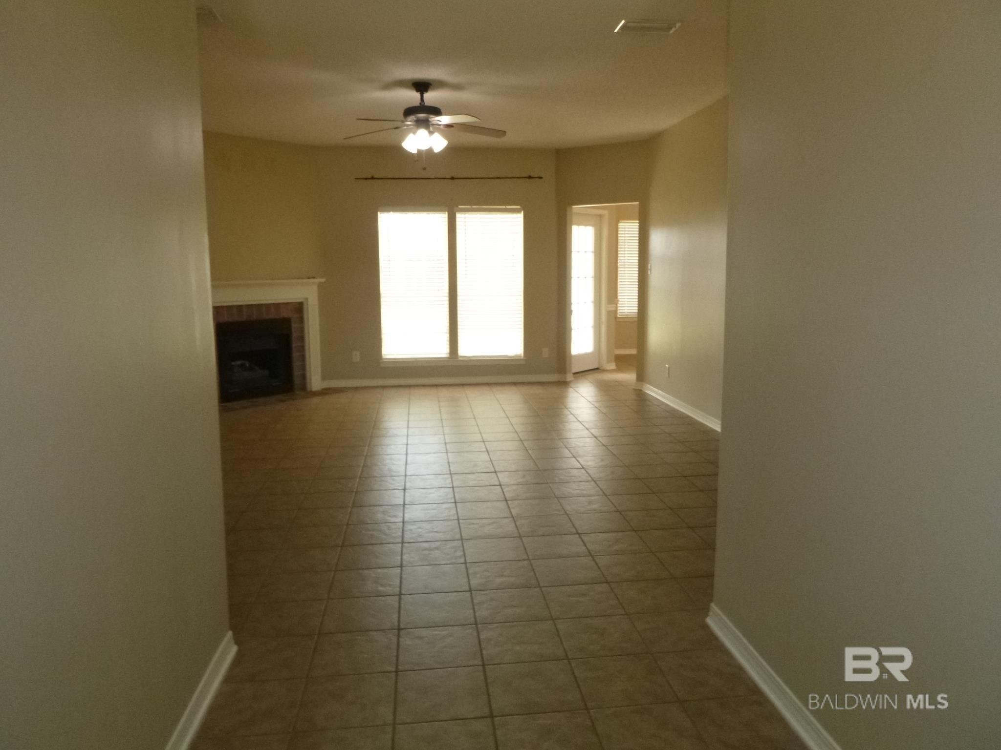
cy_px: 375
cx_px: 500
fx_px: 723
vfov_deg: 54.9
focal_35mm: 25
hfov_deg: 69.4
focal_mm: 4.5
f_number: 3.9
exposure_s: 1/60
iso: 400
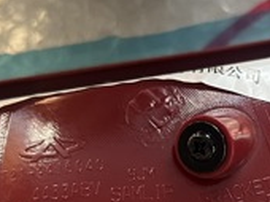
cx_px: 238
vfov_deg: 14.7
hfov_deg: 19.7
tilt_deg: -84.4
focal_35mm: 98
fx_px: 763
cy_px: 223
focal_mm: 5.7
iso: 320
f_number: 1.5
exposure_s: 1/60
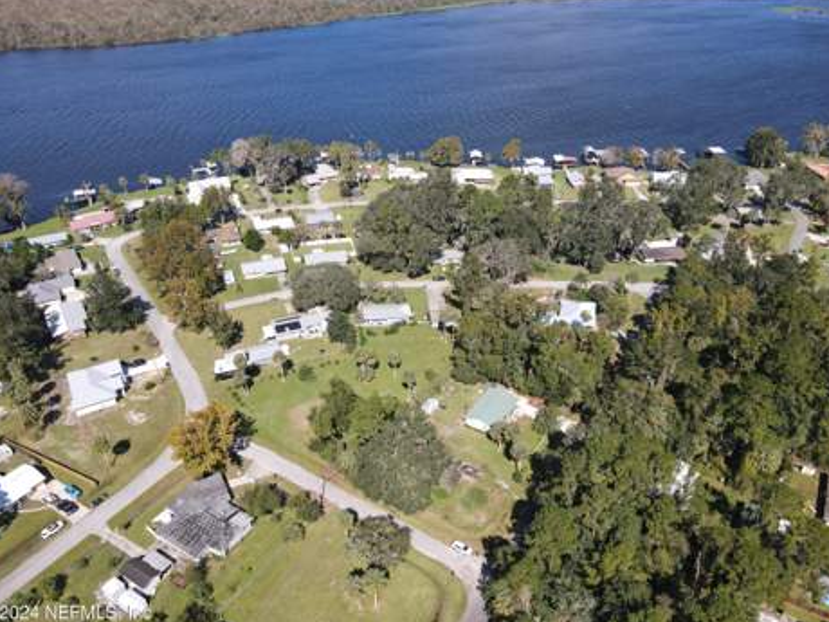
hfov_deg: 69.4
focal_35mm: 25
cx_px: 416
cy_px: 316
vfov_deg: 54.9
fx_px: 599
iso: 100
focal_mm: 4.5
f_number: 2.8
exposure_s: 1/500
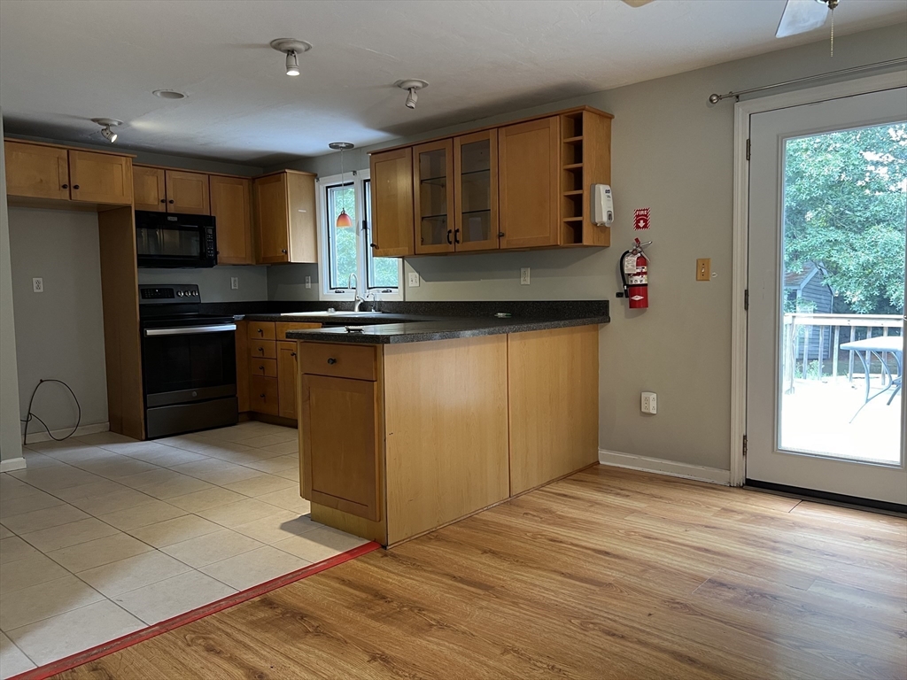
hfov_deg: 67.3
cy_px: 340
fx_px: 681
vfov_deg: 53.1
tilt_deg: -3.7
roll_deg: +0.4
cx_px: 454
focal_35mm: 26
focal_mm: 5.7
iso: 125
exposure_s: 1/60
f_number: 1.5
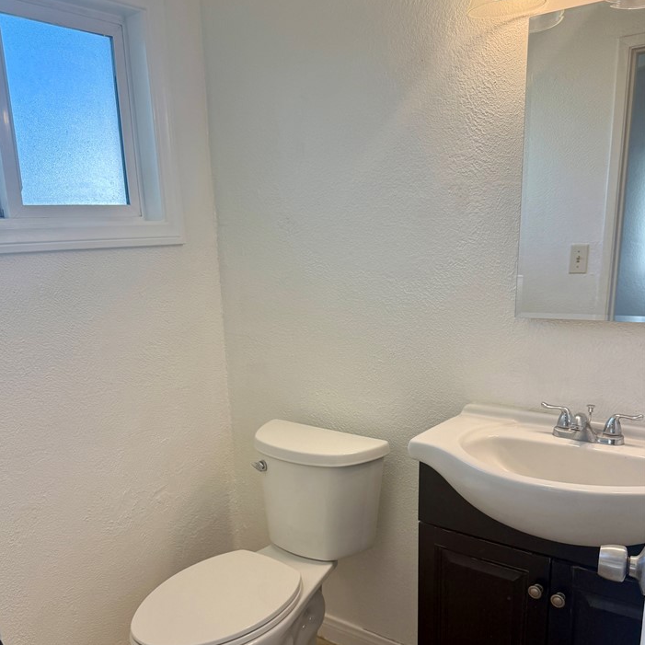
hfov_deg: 52.5
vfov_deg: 52.0
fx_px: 654
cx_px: 294
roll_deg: +0.5
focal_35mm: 31
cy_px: 403
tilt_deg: -14.2
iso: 100
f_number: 1.78
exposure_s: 1/250
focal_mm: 6.76
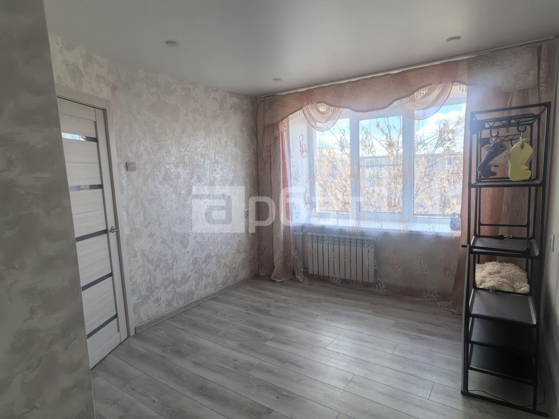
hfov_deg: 81.7
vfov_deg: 66.0
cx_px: 280
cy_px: 210
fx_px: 323
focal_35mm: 20
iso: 50
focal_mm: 1.76
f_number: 2.2
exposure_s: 1/166
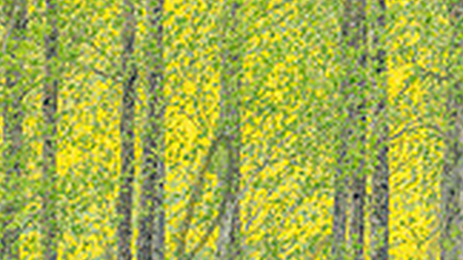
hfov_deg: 0.9
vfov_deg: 0.5
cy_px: 201
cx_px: 556
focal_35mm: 2398
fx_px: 29430
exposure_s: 1/1000
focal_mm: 400
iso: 400
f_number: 4.5
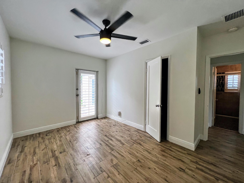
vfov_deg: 89.9
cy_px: 92
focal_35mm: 13
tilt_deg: -1.9
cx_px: 122
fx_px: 92
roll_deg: -0.2
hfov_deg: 106.2
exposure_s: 1/120
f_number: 1.8
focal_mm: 1.57
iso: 80
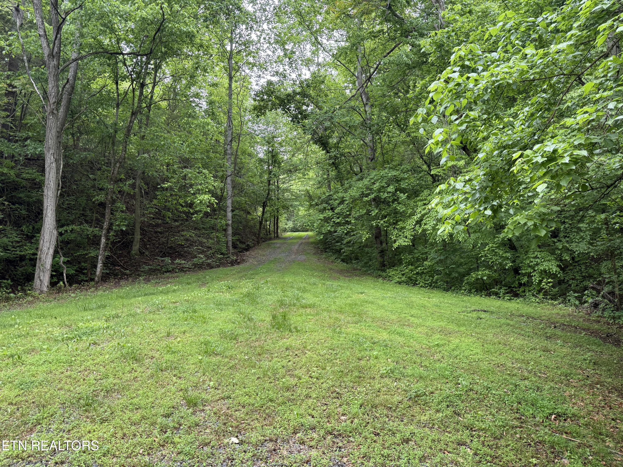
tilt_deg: +8.2
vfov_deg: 56.8
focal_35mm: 24
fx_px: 432
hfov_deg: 71.6
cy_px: 234
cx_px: 312
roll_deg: -0.4
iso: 125
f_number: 1.78
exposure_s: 1/121
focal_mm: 6.76
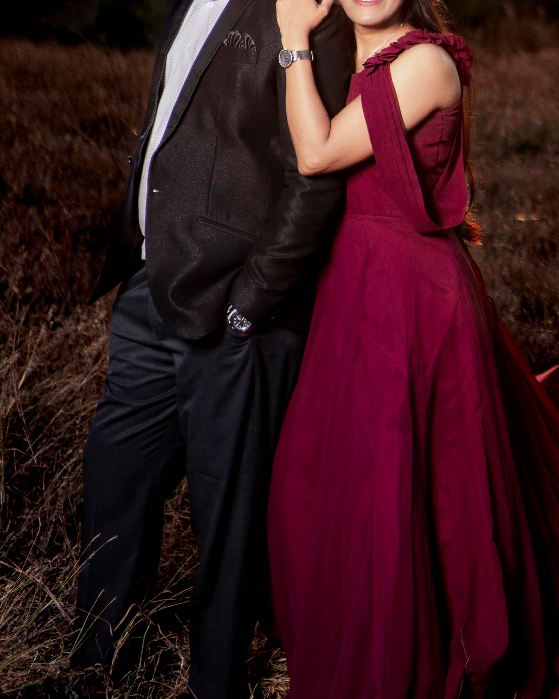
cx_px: 562
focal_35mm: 107
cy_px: -172
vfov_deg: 17.0
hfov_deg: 14.2
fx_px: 2213
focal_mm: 35
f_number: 1.4
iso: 100
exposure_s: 1/5000
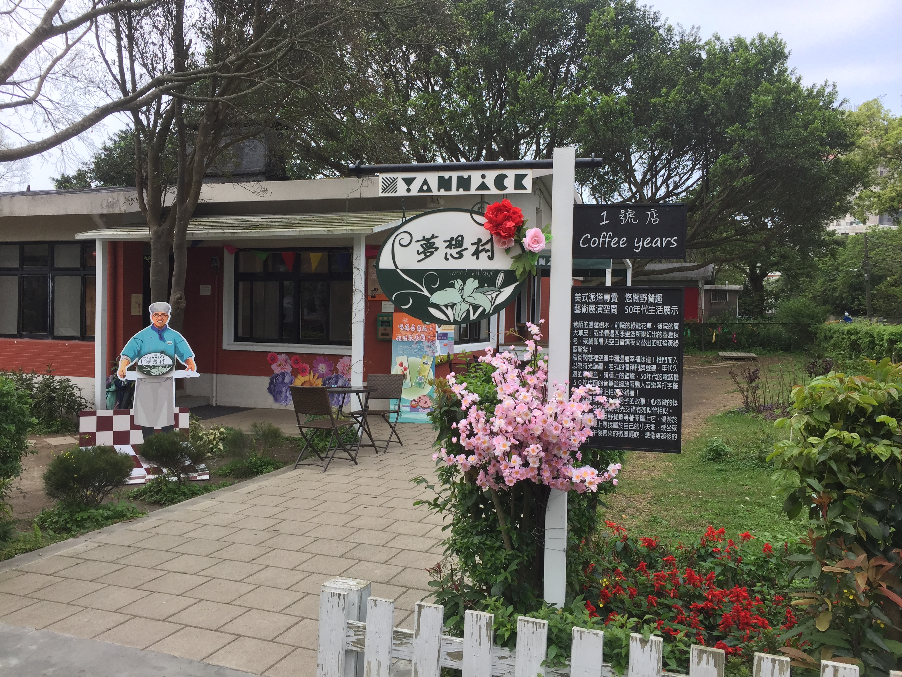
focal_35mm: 29
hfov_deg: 61.7
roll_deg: -2.1
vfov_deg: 48.2
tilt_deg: -2.3
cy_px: 338
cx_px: 451
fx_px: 756
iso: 32
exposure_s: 1/706
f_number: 2.2
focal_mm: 4.15
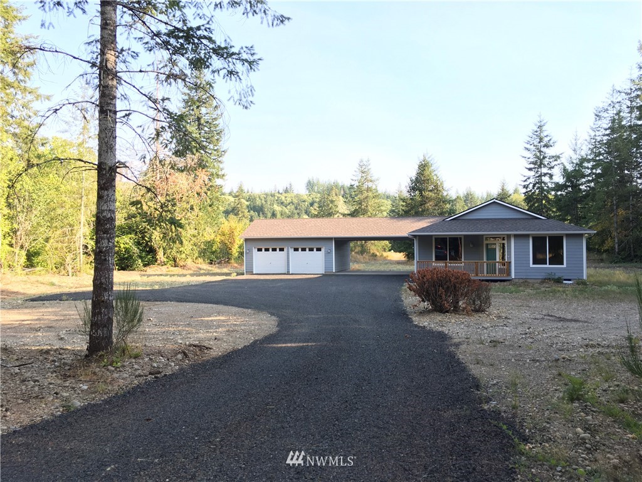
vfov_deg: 48.2
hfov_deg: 61.7
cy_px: 241
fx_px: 538
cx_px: 321
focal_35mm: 29
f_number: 2.2
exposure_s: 1/149
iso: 25
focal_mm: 4.15
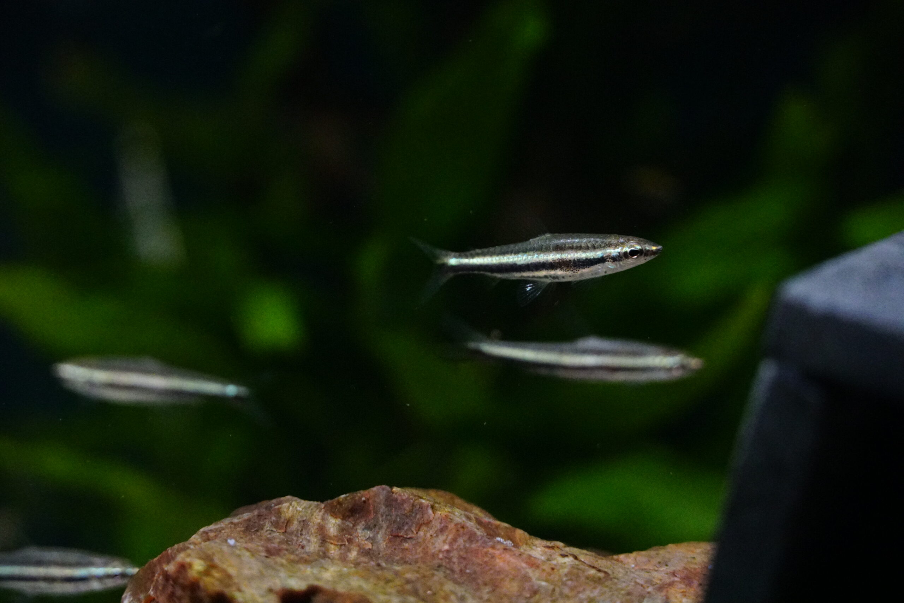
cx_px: 452
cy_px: 302
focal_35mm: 202
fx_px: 5085
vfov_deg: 6.8
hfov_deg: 10.2
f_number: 5.6
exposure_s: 1/500
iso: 10000
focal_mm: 135
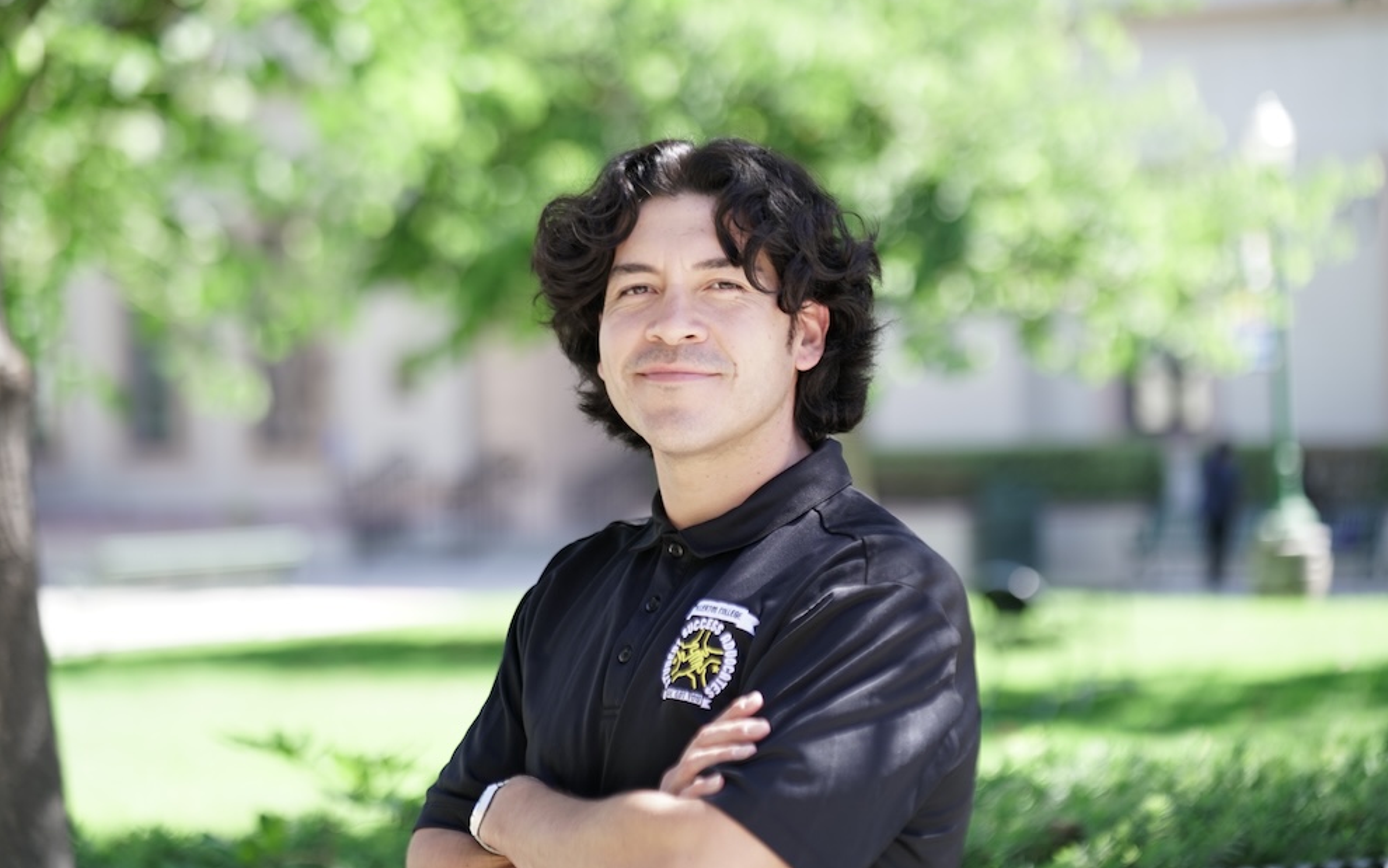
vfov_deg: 12.7
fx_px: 3897
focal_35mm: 103
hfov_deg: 20.2
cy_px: 403
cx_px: 700
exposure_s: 1/500
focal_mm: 100
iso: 320
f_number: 3.2
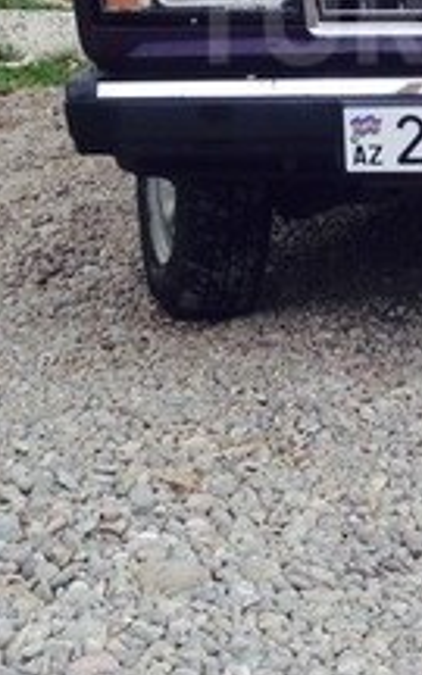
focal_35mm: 107
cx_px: 503
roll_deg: +0.0
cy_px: 17
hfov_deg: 12.0
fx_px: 1969
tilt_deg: -3.0
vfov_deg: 19.0
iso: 50
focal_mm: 4.12
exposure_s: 1/120
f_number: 2.4
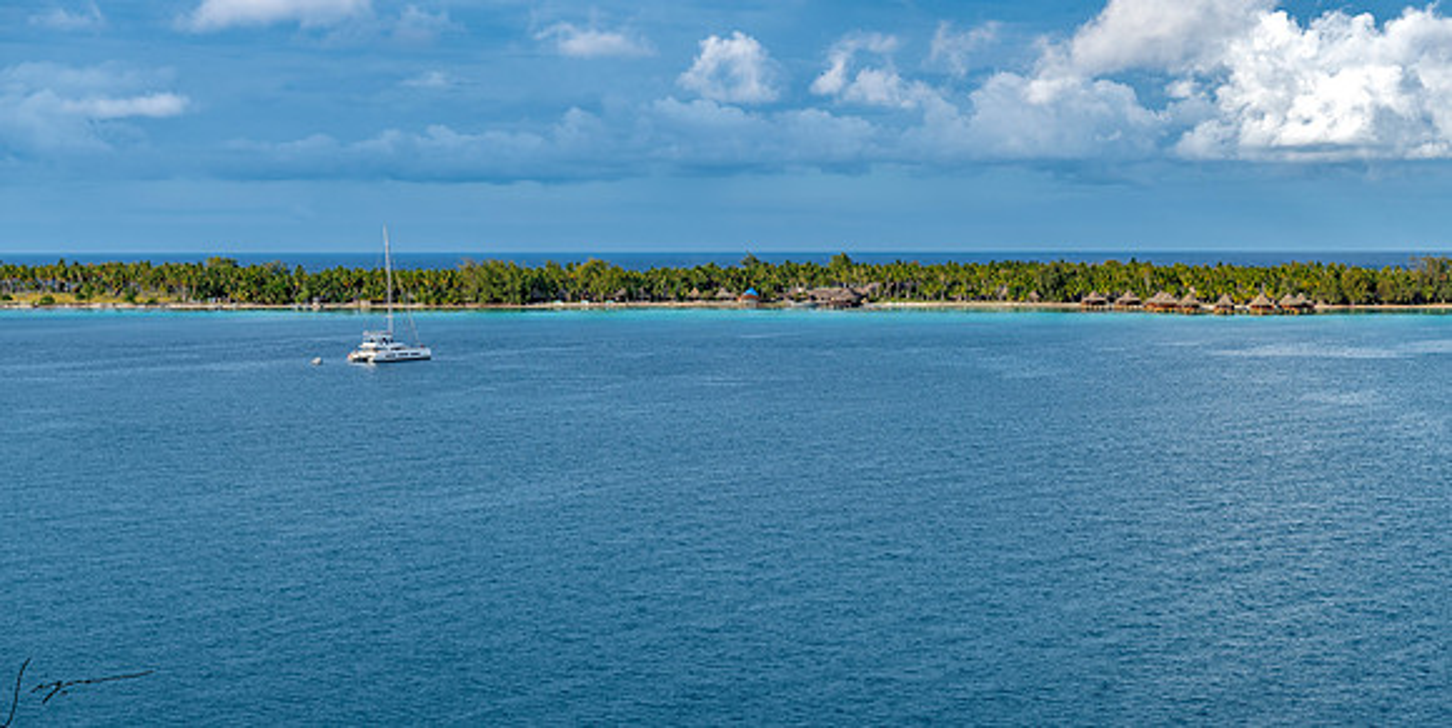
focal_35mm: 60
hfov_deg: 35.6
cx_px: 729
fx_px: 2260
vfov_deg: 18.3
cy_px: 381
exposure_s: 1/125
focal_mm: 55
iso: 125
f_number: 7.1
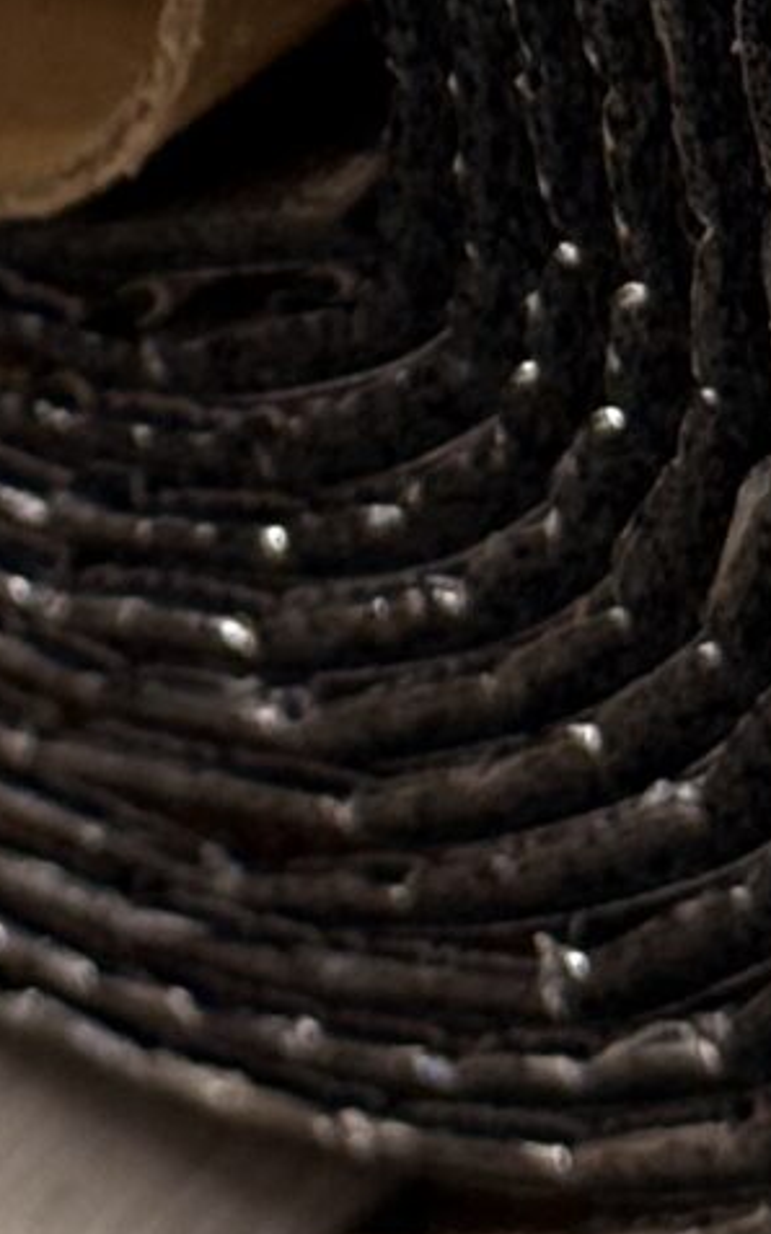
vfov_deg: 7.5
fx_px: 9181
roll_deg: -0.6
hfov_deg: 4.8
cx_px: -60
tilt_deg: -34.8
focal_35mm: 273
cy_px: -724
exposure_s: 1/50
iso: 160
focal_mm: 6.76
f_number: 1.78
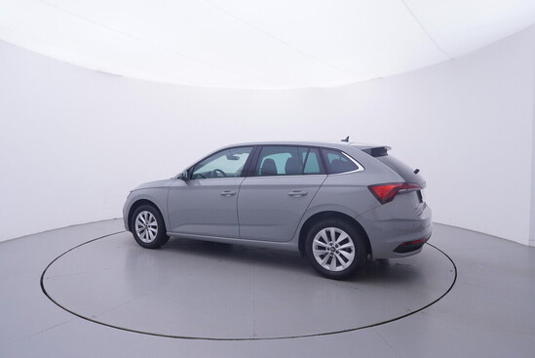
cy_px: 179
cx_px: 268
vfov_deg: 56.2
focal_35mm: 22
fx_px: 335
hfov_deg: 77.3
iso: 200
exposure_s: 1/80
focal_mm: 15
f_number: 5
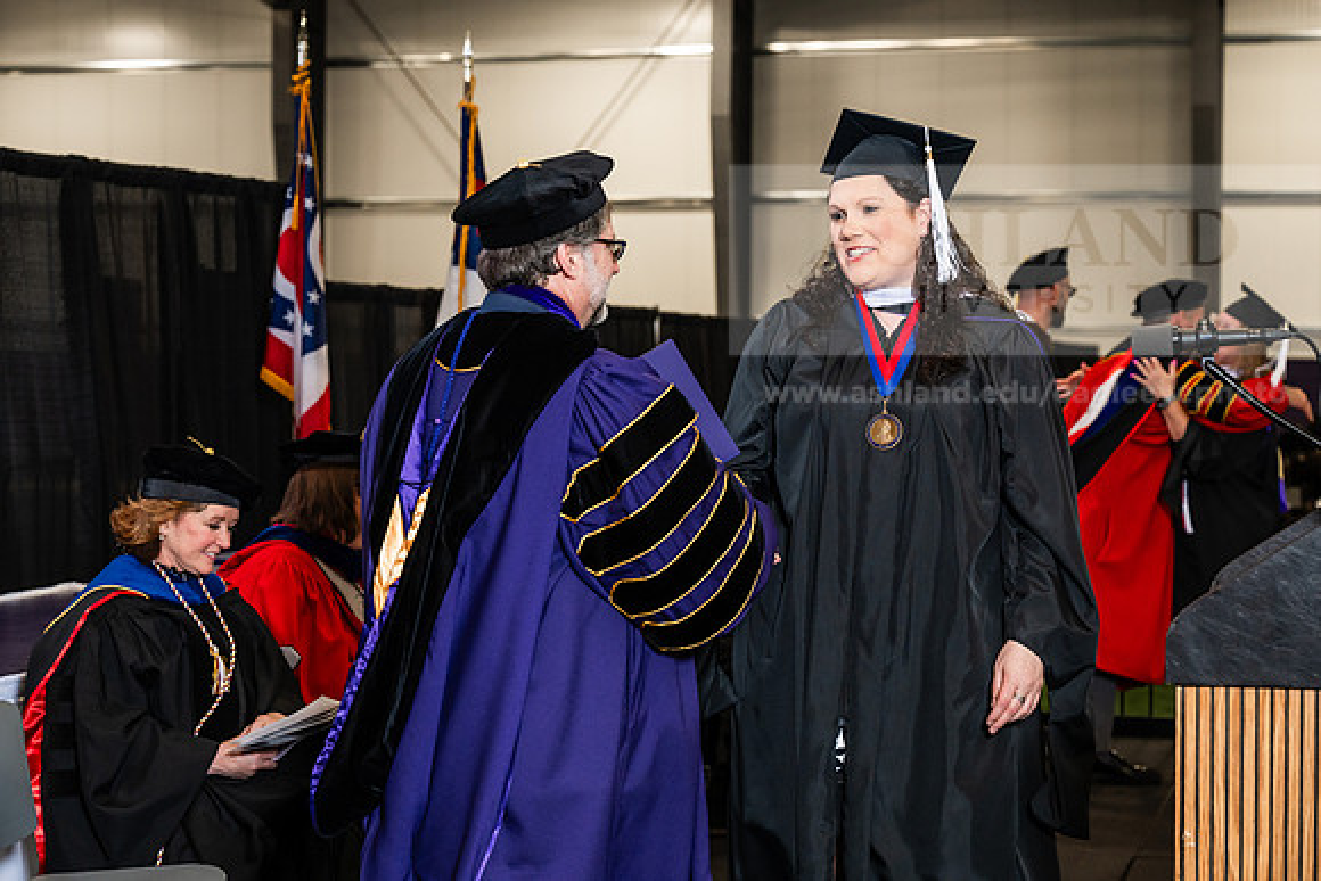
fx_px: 2569
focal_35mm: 70
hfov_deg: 28.8
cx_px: 660
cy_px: 440
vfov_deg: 19.5
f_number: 4.5
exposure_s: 1/200
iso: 1250
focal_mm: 70
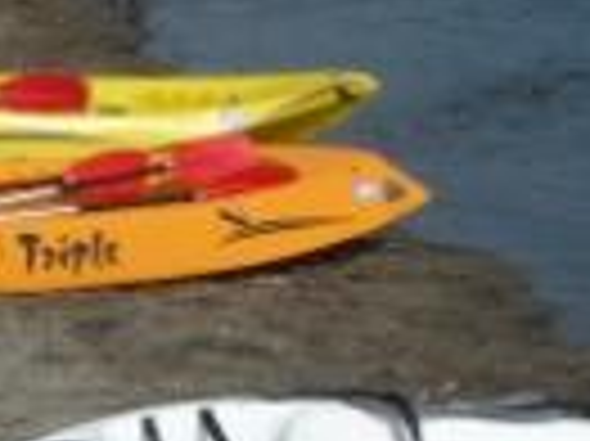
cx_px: -9
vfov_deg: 6.8
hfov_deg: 9.0
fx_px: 3729
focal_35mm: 219
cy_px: 238
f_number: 6.3
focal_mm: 11.3
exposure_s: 1/800
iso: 100
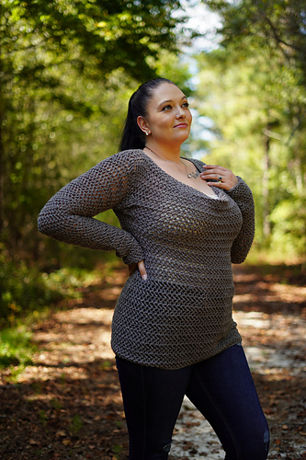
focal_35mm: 50
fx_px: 638
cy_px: 230
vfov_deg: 39.6
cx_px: 153
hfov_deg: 27.0
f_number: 1.8
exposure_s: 1/640
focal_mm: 50
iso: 100
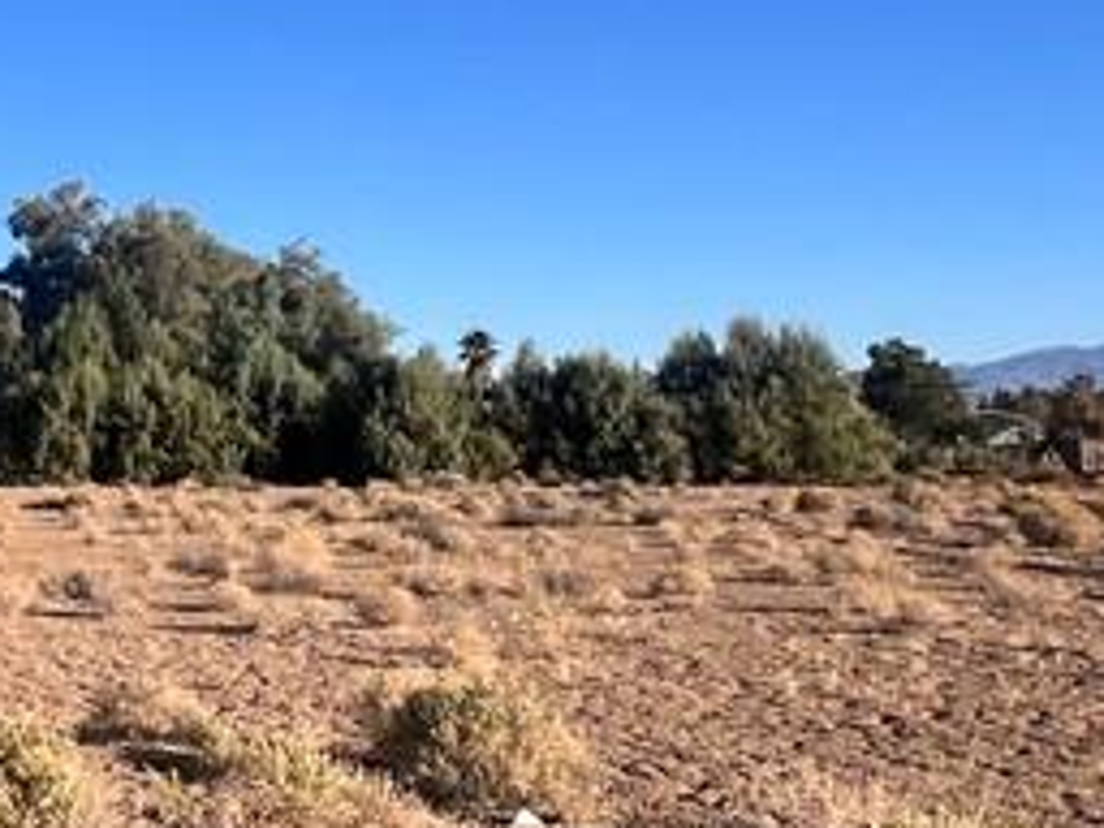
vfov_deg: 27.1
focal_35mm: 52
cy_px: 91
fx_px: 1658
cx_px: -233
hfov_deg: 30.9
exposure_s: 1/1876
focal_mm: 1.57
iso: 32
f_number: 1.8
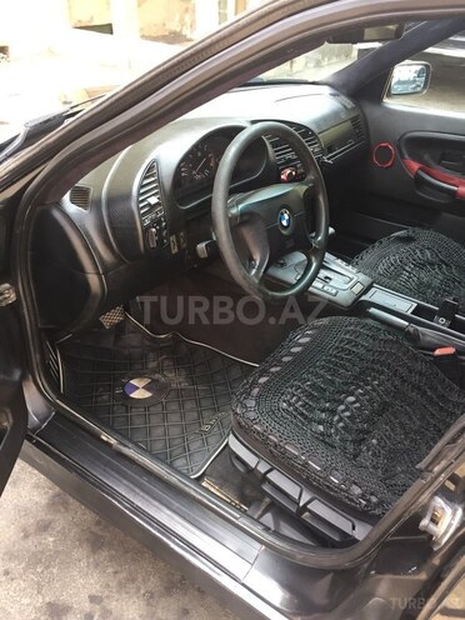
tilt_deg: -33.9
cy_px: 310
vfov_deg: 61.7
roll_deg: -1.0
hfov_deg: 48.2
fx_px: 519
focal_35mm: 29
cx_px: 232
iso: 50
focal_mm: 4.15
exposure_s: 1/33
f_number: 2.2
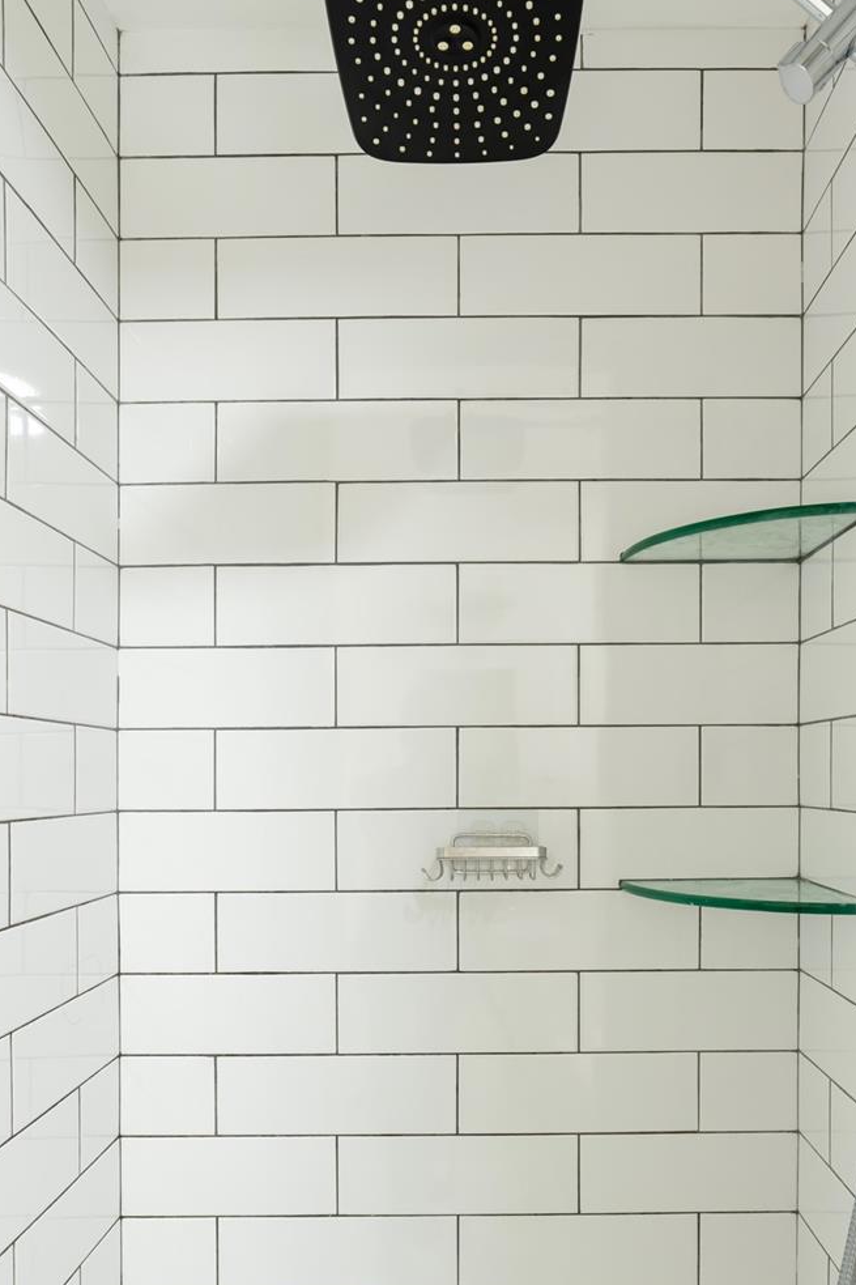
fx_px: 892
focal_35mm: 25
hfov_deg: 51.0
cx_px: 507
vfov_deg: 69.8
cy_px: 837
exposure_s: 1
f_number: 11
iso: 100
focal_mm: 16
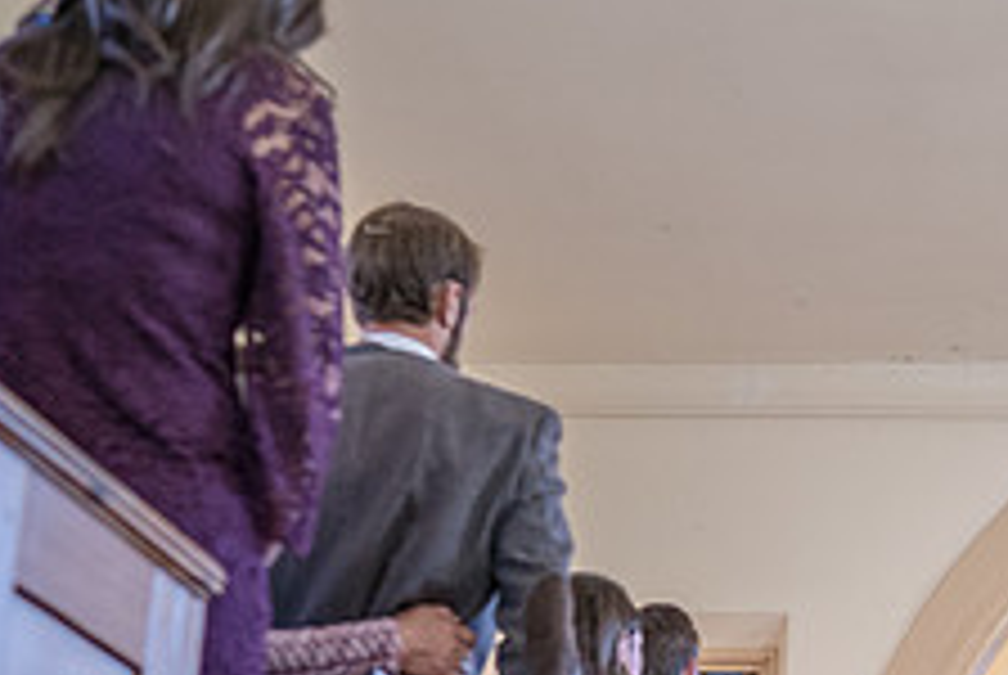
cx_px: 1189
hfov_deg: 20.4
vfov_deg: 14.4
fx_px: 2635
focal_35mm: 94
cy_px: 669
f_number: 2.8
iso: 2000
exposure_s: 1/100
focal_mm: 35
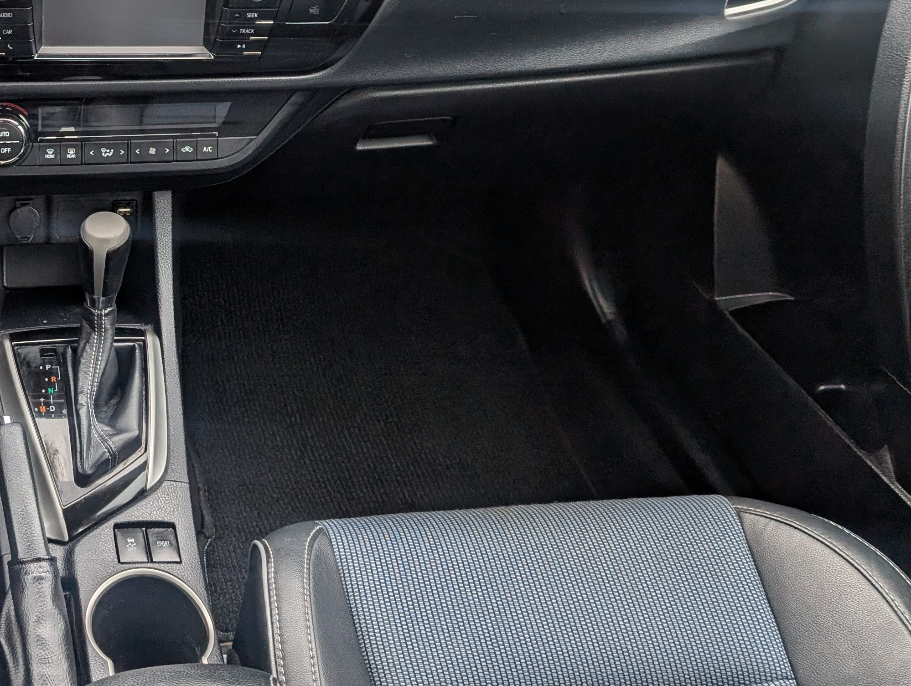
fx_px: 1292
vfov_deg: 29.1
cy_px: 140
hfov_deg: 37.1
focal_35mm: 49
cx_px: 145
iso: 32
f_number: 1.68
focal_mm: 6.9
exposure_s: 1/64.6
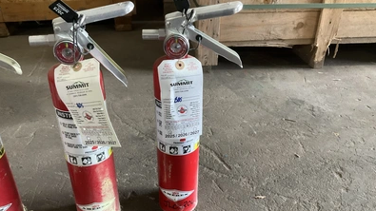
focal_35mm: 32
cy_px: 125
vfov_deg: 36.5
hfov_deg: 61.0
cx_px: 189
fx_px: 319
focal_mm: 3
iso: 200
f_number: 1.8
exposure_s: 1/60
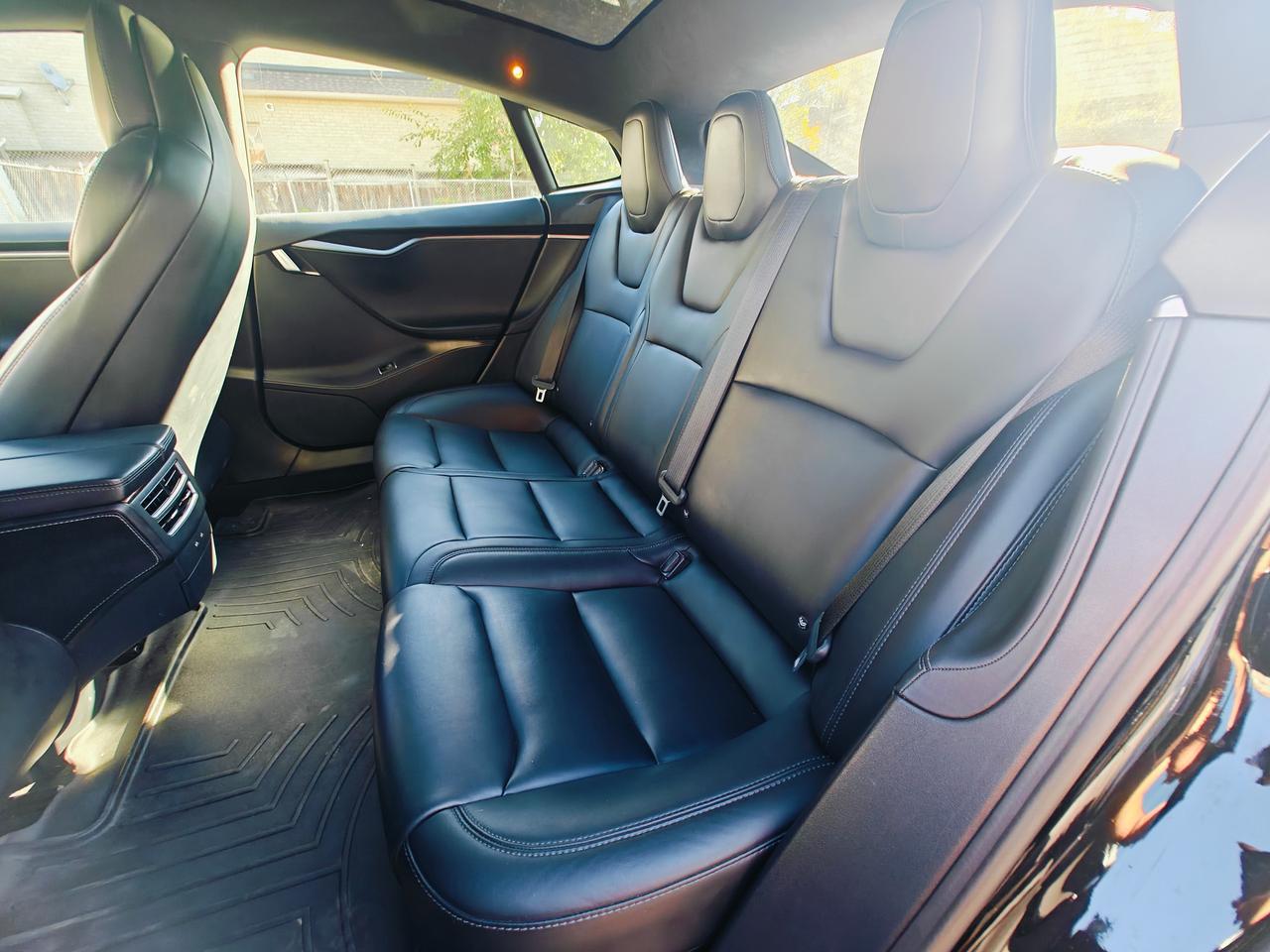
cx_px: 635
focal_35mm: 14
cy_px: 476
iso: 100
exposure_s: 1/50
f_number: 2.2
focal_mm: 2.59
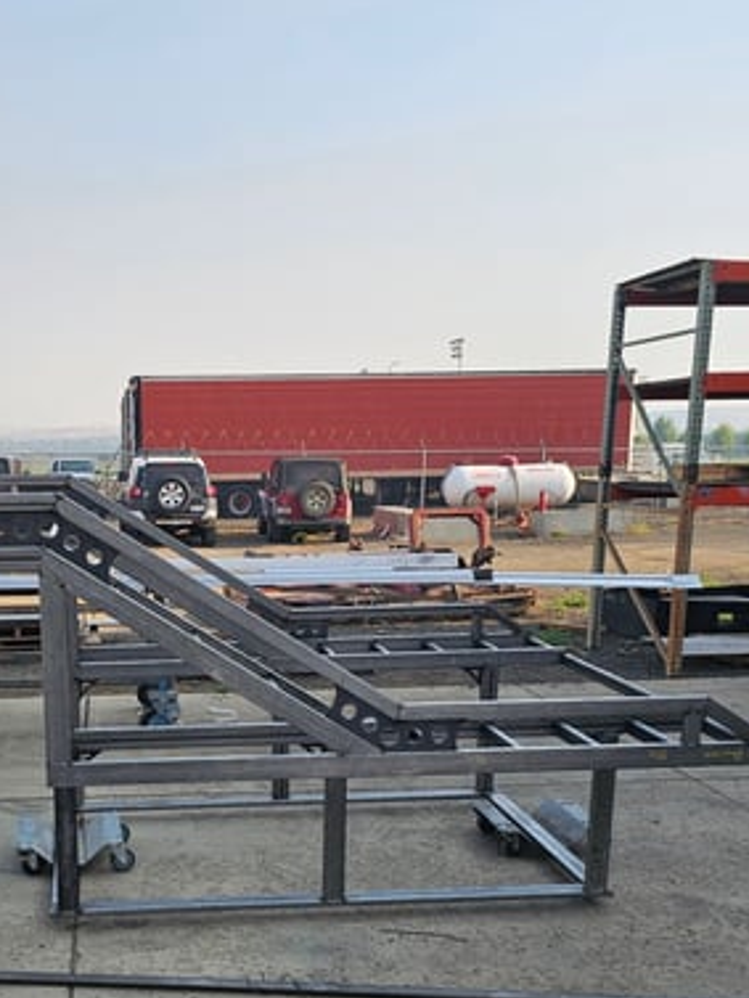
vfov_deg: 46.6
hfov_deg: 35.7
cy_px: 713
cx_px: 159
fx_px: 1125
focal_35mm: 39
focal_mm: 6.3
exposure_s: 1/441
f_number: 1.7
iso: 10
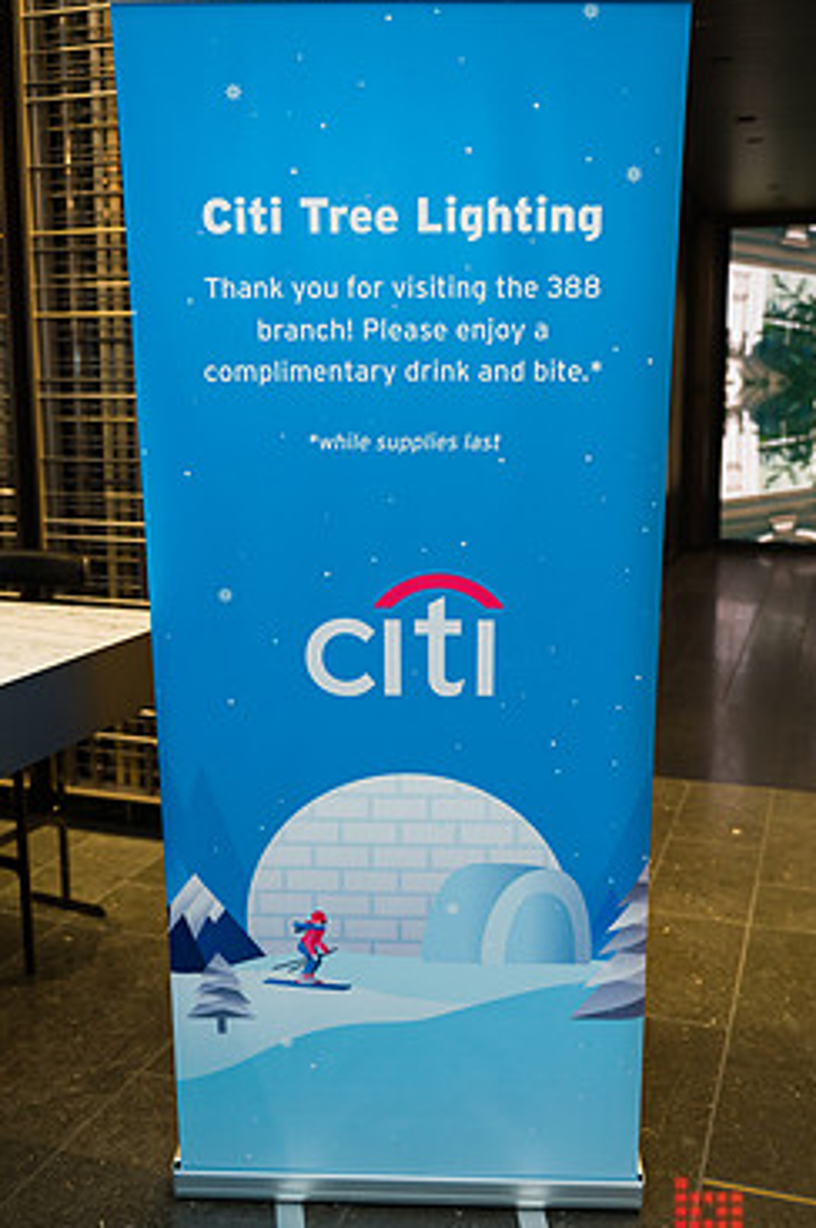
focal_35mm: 38
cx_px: 410
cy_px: 596
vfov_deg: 50.7
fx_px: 1294
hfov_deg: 35.0
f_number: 3.2
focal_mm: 31
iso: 400
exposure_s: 1/200
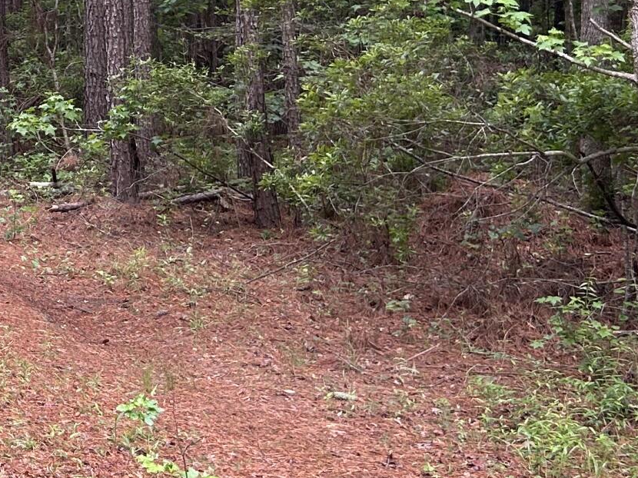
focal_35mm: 94
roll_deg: -1.0
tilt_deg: +2.2
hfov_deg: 18.4
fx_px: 1732
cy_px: -13
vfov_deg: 15.4
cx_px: -329
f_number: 1.5
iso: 64
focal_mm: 5.7
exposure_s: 1/121
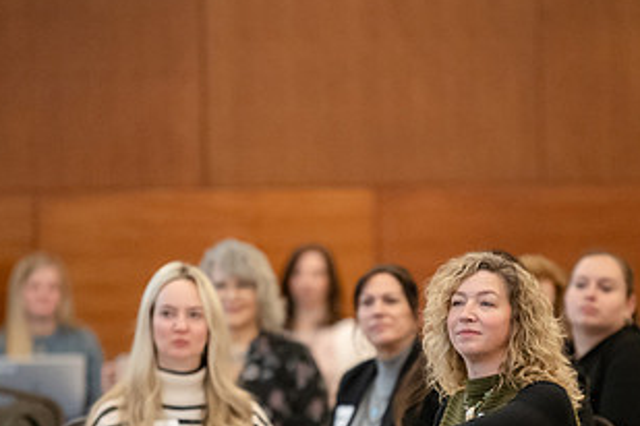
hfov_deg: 5.2
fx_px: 7004
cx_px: 371
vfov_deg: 3.5
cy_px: 388
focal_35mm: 394
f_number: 2.8
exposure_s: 1/500
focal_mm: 200
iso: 4000
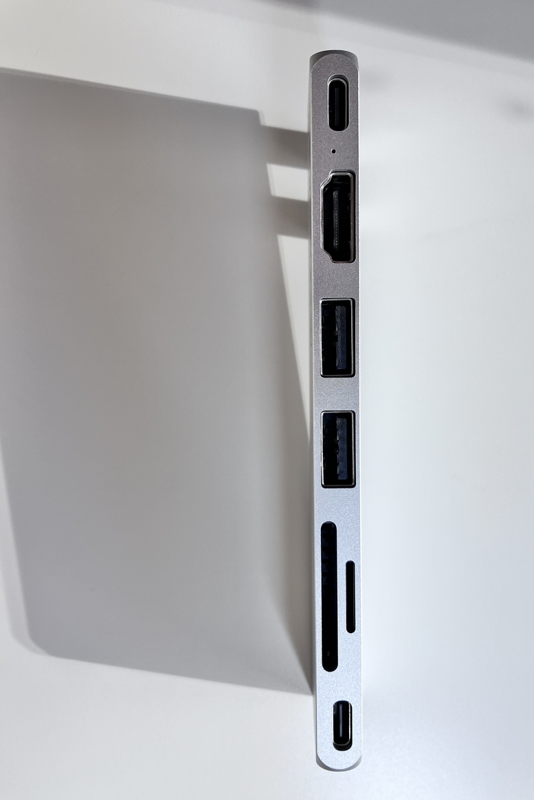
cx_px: 305
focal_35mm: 30
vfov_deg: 61.9
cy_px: 411
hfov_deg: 43.5
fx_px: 667
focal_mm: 3.99
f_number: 1.8
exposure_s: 1/206
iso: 25
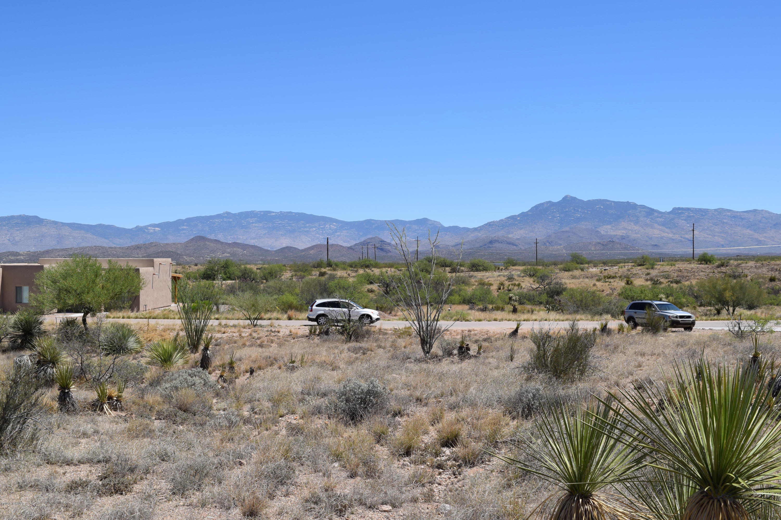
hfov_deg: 49.6
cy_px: 260
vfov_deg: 34.2
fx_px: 846
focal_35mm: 39
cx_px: 390
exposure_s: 1/500
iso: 200
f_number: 11
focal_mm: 26
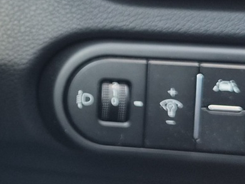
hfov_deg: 19.8
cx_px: -38
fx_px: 666
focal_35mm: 94
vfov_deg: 15.6
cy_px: 26
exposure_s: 1/180
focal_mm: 5.4
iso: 160
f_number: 1.8
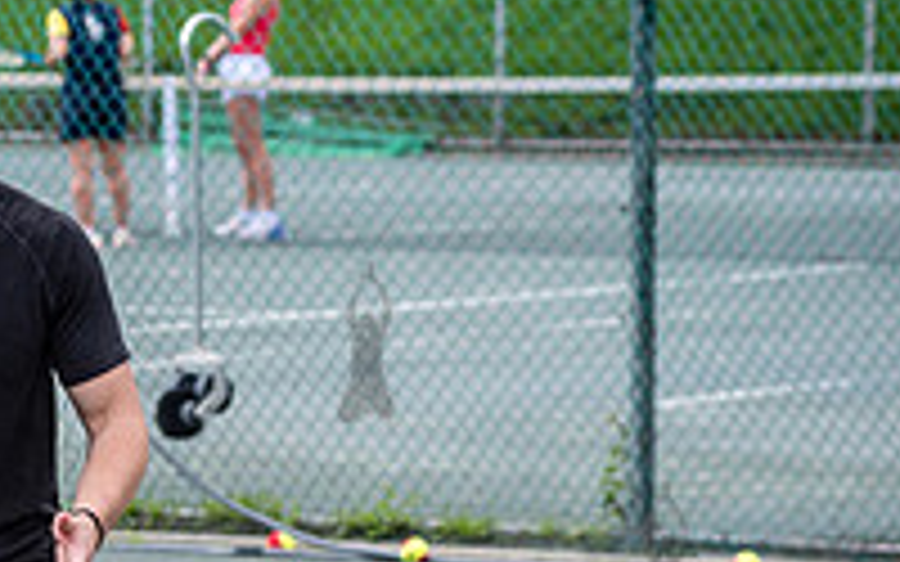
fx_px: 7530
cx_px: -234
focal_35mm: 307
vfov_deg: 4.3
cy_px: 528
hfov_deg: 6.8
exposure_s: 1/640
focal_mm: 92
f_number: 5
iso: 250
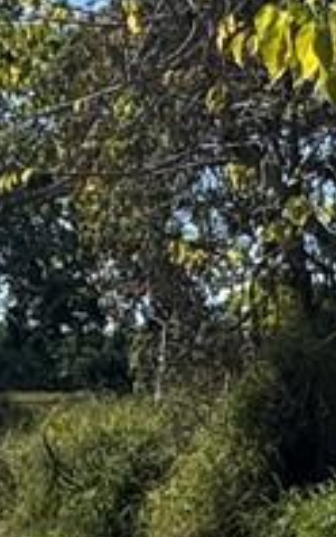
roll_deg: -0.4
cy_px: 491
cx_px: -455
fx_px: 1756
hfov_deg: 9.7
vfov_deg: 17.1
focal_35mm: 120
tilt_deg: -6.2
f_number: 2.2
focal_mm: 2.22
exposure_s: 1/2985
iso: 50
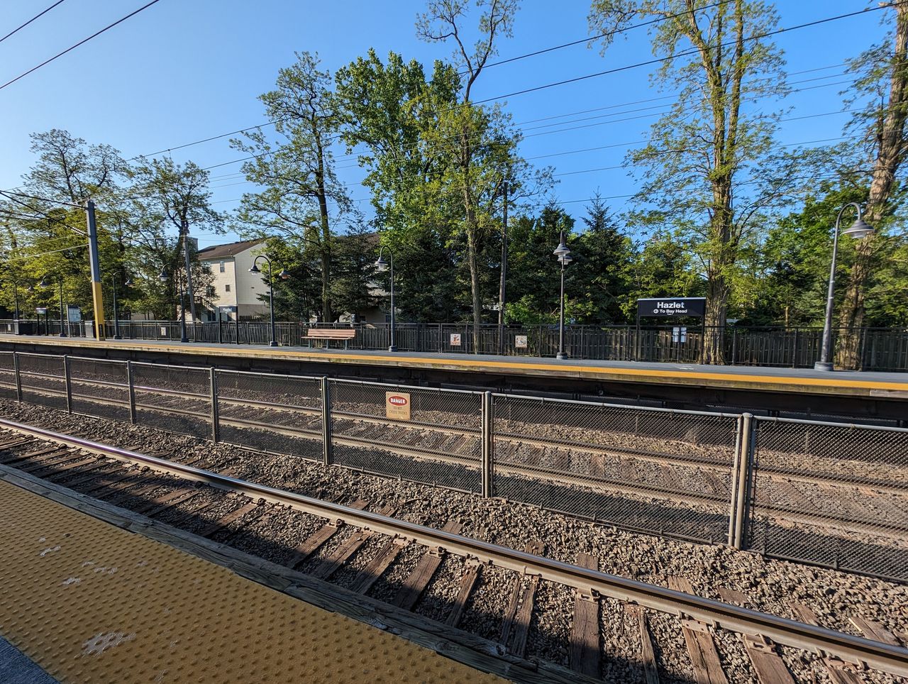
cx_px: 454
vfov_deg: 94.6
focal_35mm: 12
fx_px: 315
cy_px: 342
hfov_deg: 110.5
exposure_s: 1/1190
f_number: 1.95
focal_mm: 2.23
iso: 34
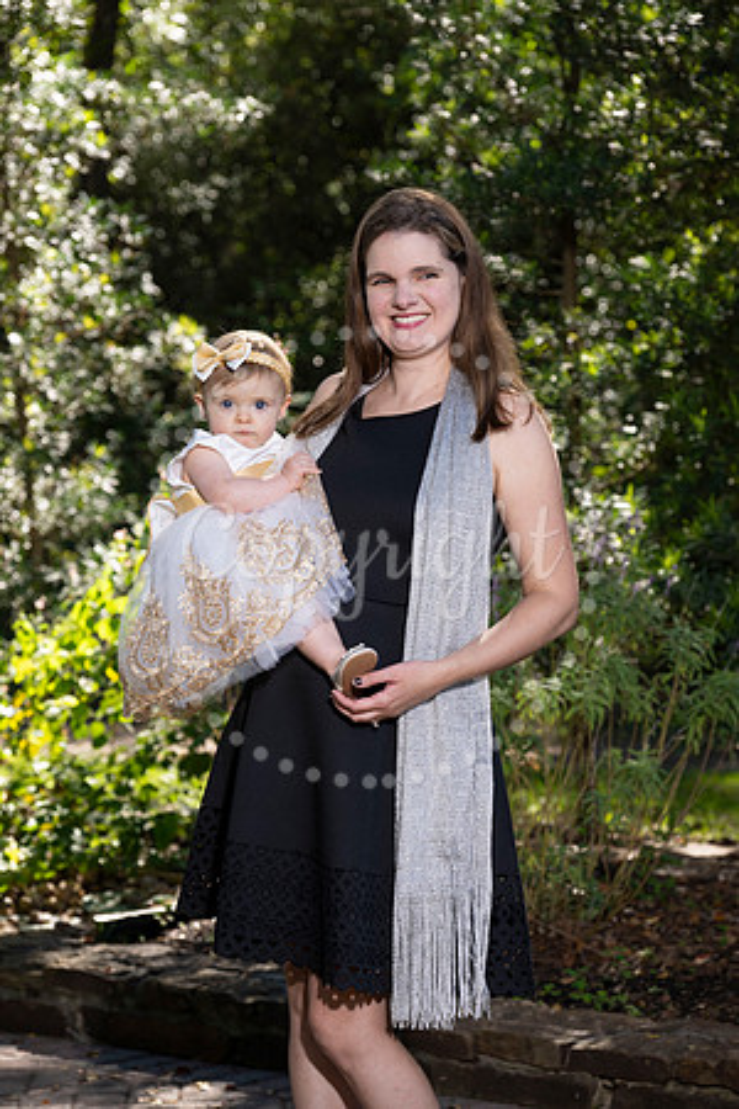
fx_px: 3110
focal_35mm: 101
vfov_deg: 20.2
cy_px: 554
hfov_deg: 13.6
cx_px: 370
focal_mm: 101
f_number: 5.6
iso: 200
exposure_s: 1/200
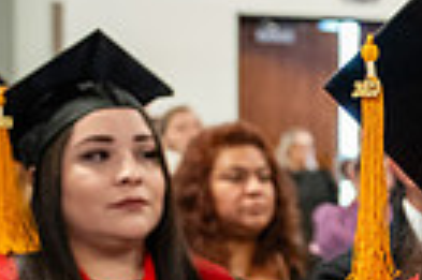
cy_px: 256
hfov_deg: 13.0
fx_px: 1744
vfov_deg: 9.1
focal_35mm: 149
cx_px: 655
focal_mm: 30
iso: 3200
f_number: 2.8
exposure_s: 1/160
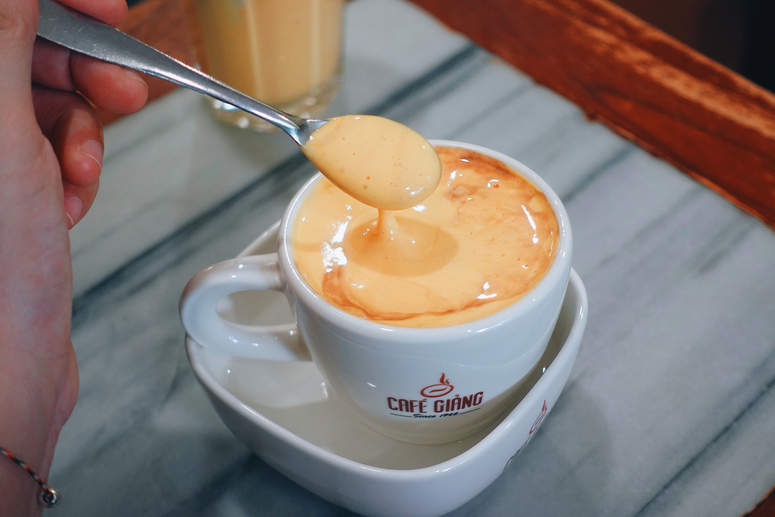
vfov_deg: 19.5
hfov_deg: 28.8
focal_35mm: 70
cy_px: 258
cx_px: 388
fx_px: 1507
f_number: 2.8
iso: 640
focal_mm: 25.7
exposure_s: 1/80
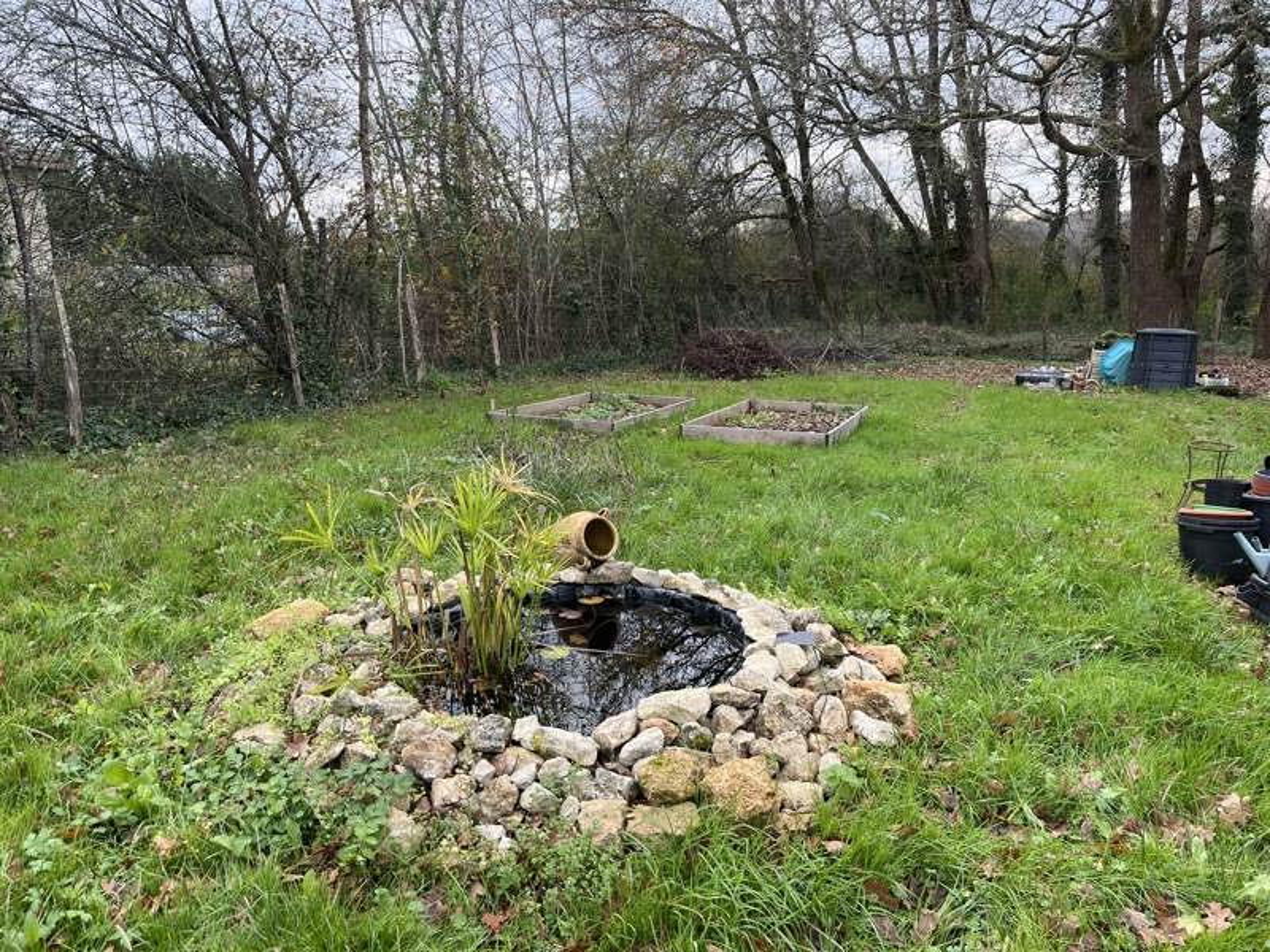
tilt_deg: -12.9
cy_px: 476
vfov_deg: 53.1
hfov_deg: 67.3
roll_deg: +1.5
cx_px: 635
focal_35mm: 26
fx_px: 954
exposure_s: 1/331
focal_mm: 5.1
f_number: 1.6
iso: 50
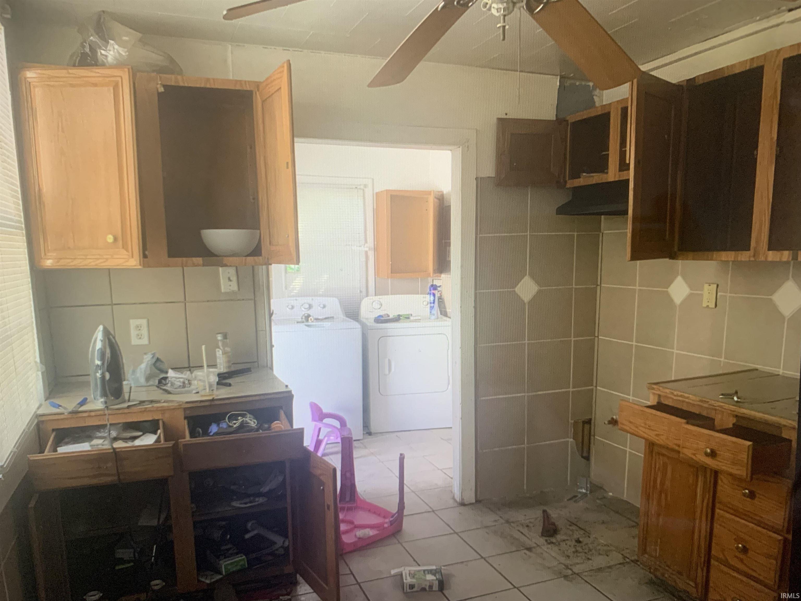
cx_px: 400
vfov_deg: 53.1
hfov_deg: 67.3
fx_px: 602
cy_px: 300
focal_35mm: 26
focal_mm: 4.25
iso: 320
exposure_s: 1/60
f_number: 1.8
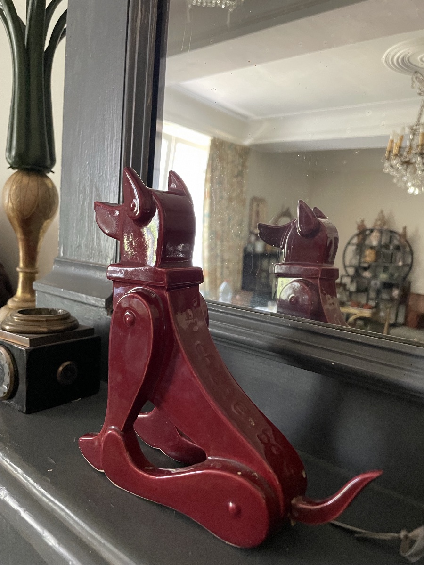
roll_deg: -4.0
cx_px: 212
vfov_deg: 67.3
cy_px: 282
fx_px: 425
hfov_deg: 53.1
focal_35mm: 26
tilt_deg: -7.7
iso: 500
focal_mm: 4.2
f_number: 1.6
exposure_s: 1/40
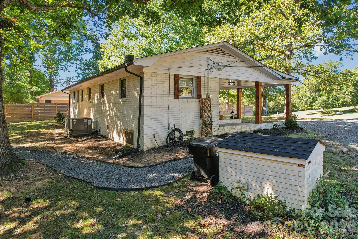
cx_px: 179
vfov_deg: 57.2
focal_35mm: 22
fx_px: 219
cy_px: 120
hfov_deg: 78.6
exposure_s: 1/20
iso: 100
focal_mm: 8.4
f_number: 2.8
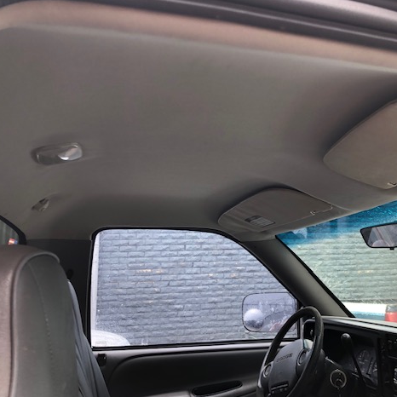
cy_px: 203
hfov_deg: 48.2
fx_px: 441
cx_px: 235
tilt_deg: +10.5
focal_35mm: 34
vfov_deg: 48.4
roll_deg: +1.9
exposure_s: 1/146
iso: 20
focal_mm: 4
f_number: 1.8
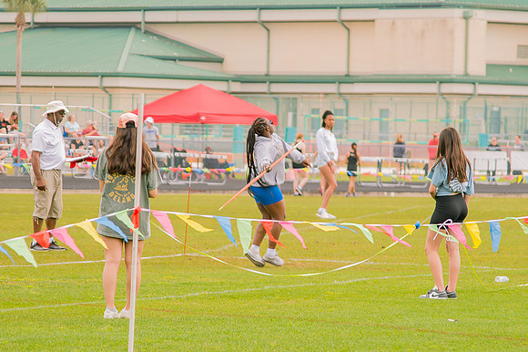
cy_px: 186
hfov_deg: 8.1
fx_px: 3734
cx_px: 299
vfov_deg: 5.4
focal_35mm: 255
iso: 200
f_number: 4
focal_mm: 120
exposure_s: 1/200
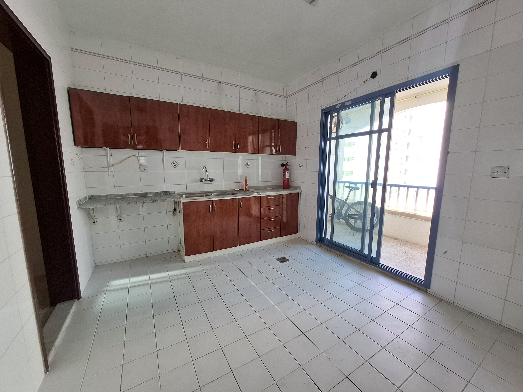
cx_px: 262
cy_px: 196
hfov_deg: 106.2
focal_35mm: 13
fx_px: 196
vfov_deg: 89.9
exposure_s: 1/60
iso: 40
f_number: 2.2
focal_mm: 1.74
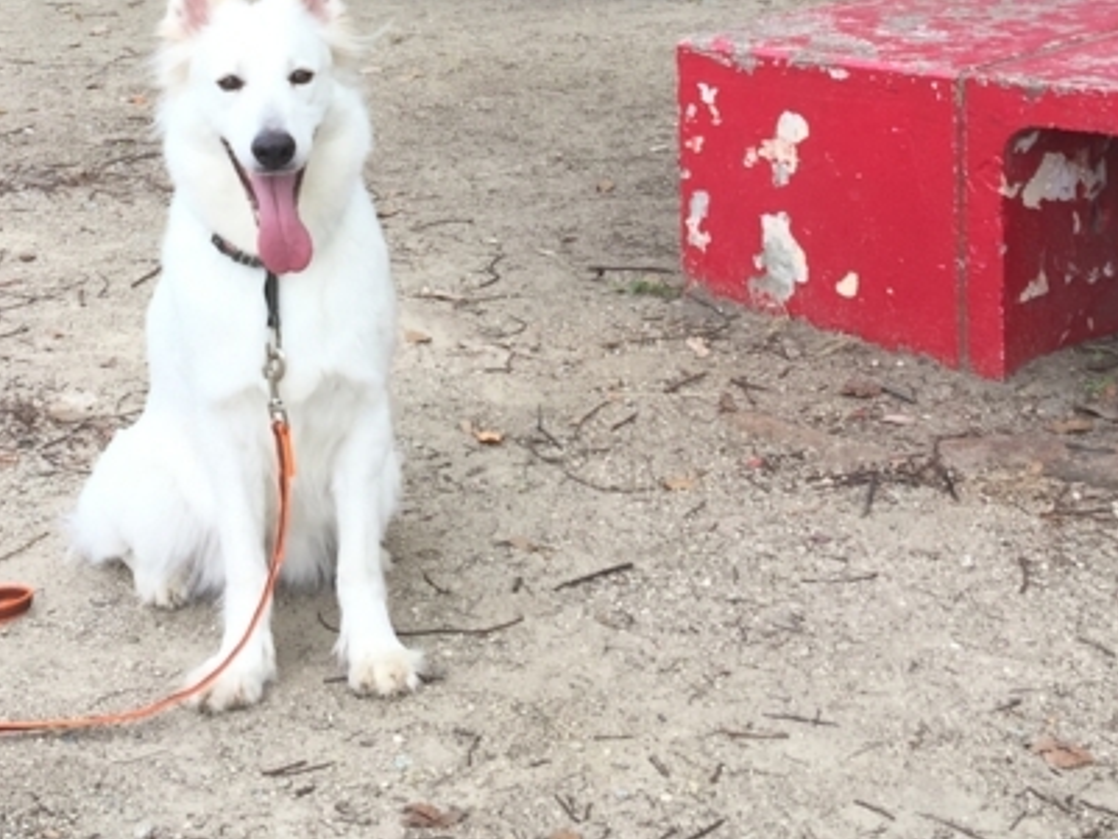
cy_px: -8
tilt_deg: -7.3
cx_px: 396
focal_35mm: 74
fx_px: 2391
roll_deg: +0.7
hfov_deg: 26.2
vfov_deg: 19.3
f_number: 2.2
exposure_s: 1/359
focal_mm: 4.15
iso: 32
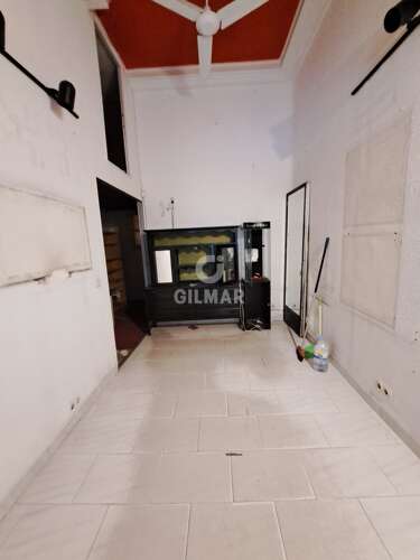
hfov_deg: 89.9
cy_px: 280
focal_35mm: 13
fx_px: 210
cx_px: 210
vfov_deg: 106.2
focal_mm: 1.74
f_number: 2.2
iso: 800
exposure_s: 1/14
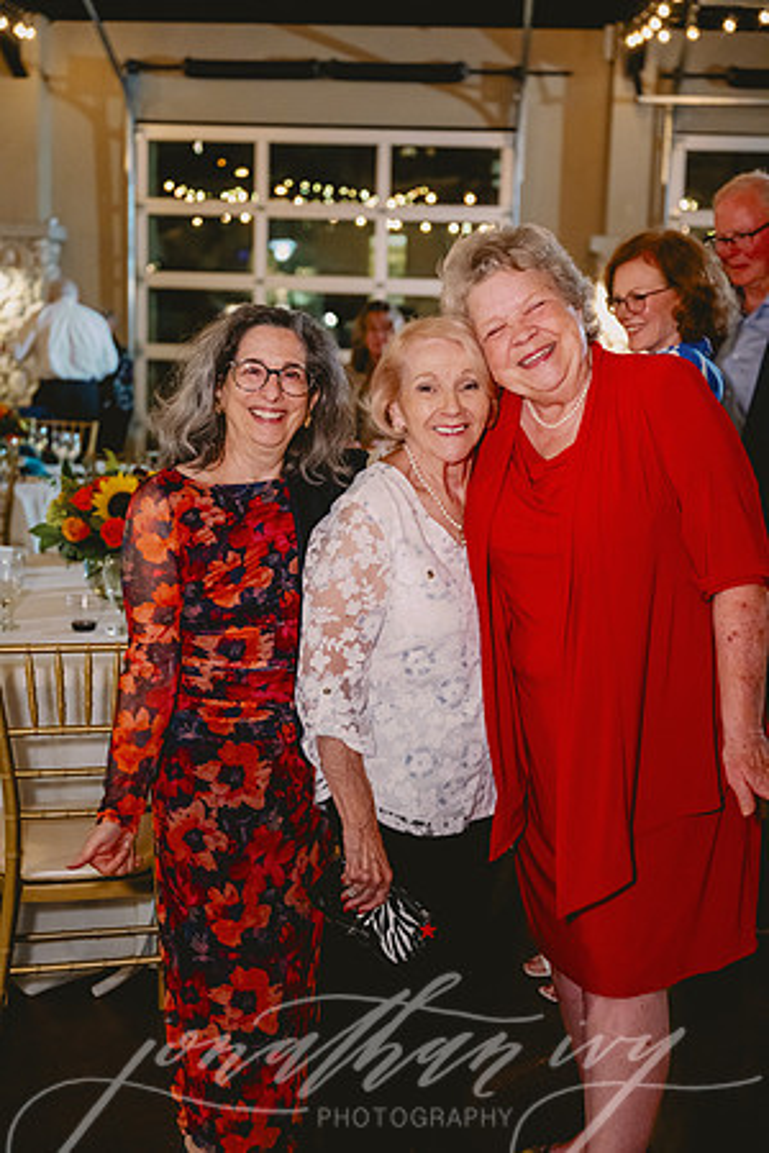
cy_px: 576
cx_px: 384
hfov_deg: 29.2
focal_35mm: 46
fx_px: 1474
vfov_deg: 42.7
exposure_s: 1/125
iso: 5000
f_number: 2.8
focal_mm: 46
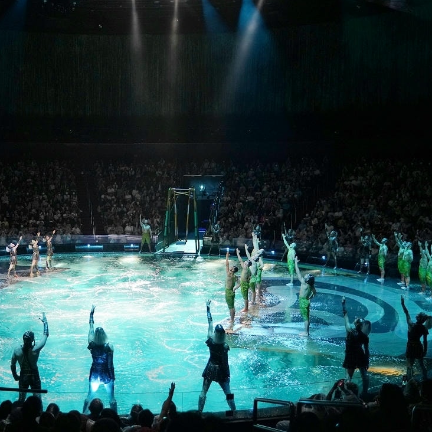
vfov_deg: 42.8
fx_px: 551
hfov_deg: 42.1
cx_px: 132
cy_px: 234
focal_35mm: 39
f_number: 2.8
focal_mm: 28
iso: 2500
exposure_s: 1/160
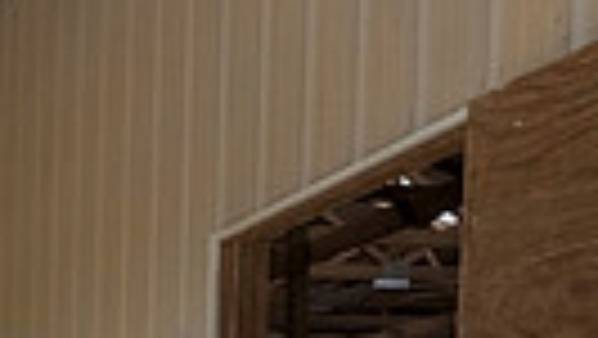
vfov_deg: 15.7
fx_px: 1063
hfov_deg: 23.9
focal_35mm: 67
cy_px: 589
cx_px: -330
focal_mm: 14
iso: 800
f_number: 9
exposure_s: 1/640
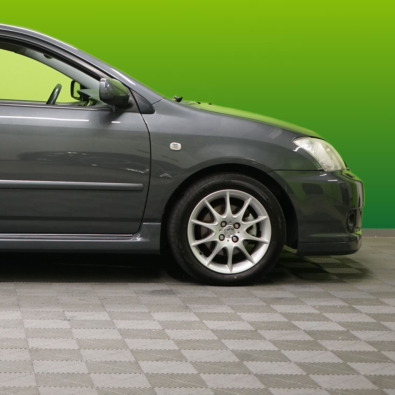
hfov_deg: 13.8
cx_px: -8
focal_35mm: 124
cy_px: 114
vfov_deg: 14.0
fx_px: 1601
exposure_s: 1/50
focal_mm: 67
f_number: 5.6
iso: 800
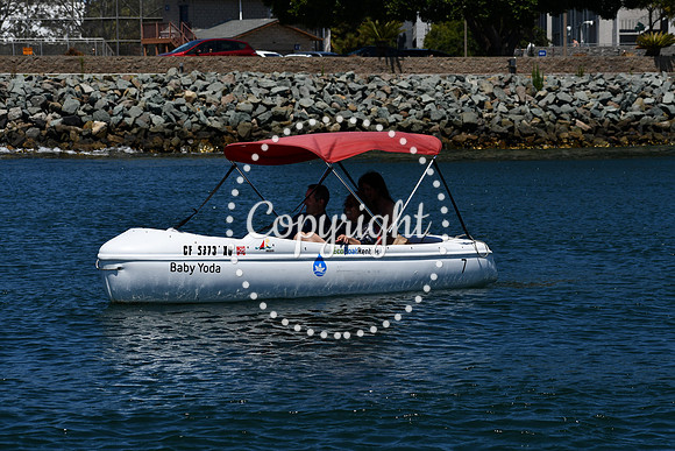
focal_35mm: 150
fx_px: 2813
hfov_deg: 13.7
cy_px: 226
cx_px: 338
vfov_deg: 9.2
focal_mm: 100
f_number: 9
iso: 100
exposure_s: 1/640
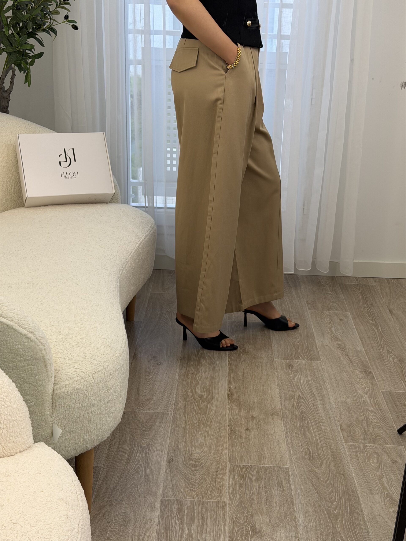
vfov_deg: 39.7
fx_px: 751
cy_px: 270
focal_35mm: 48
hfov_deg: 30.3
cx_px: 203
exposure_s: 1/100
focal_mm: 6.76
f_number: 1.78
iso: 80
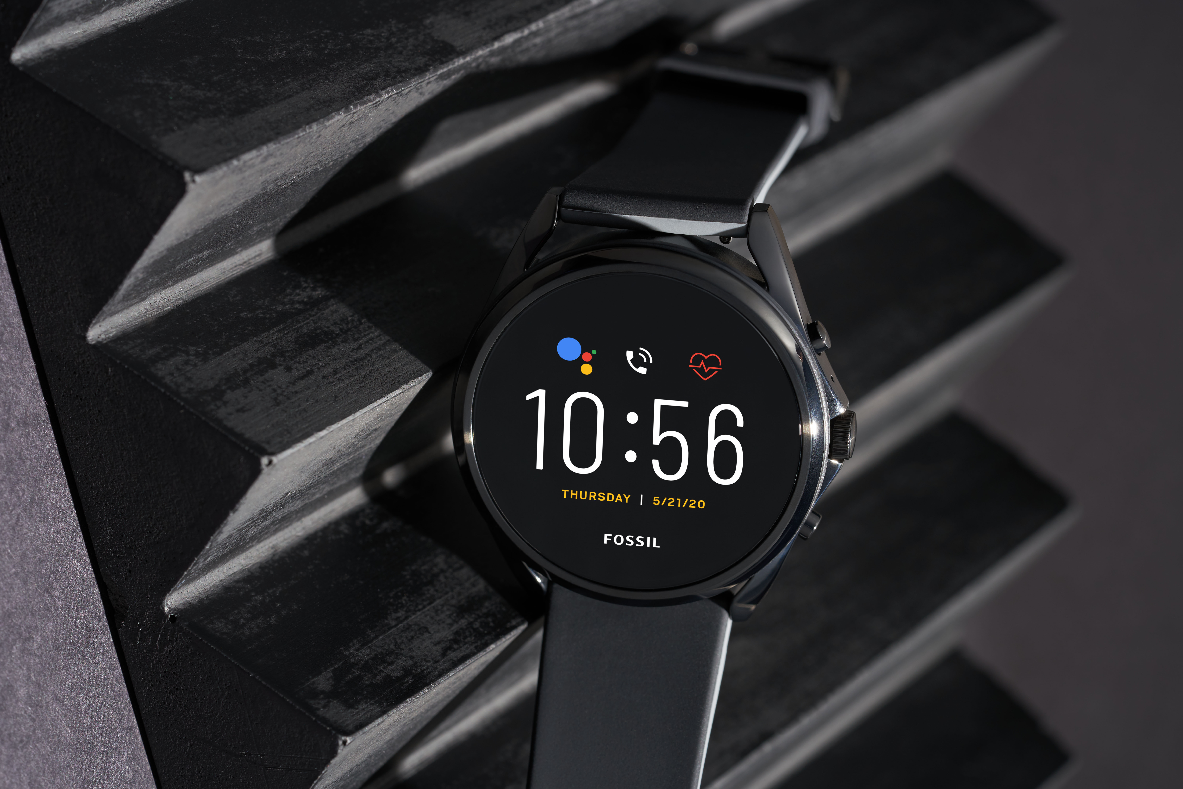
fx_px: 2958
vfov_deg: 15.2
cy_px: 394
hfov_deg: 22.6
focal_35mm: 90
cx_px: 592
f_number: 9
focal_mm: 90
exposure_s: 1/125
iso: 100
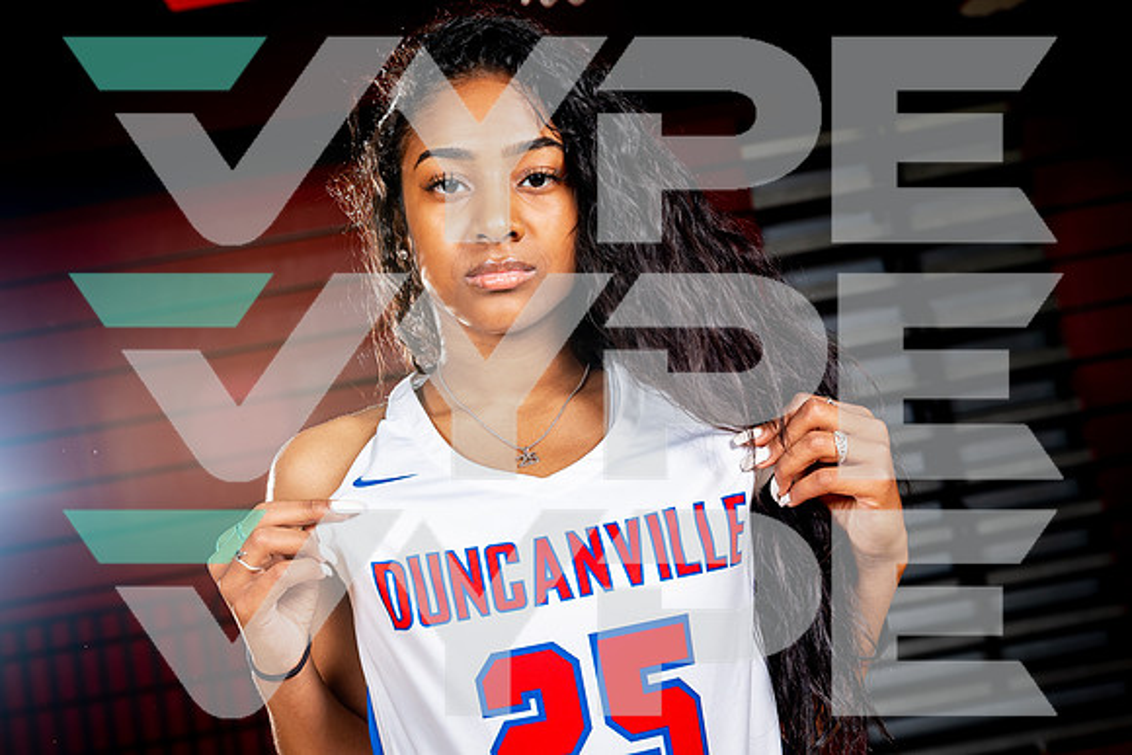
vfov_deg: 26.0
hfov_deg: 38.2
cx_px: 566
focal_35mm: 52
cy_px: 378
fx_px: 1635
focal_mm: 52
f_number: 5.6
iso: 100
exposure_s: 1/125
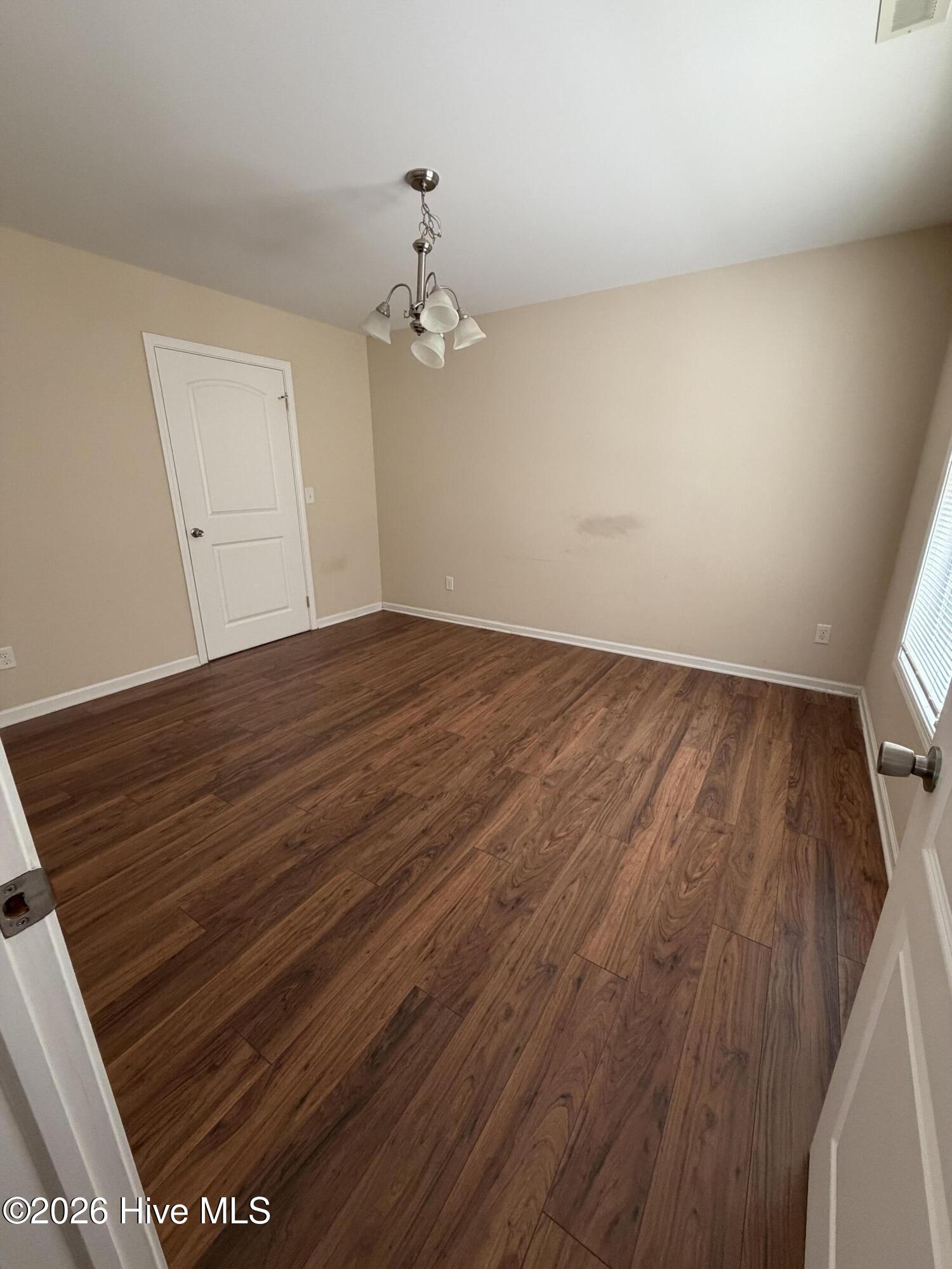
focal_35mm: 14
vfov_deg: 102.1
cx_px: 476
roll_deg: +0.7
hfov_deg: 85.7
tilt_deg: -18.0
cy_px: 634
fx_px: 513
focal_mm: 2.22
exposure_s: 1/82
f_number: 2.2
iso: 320
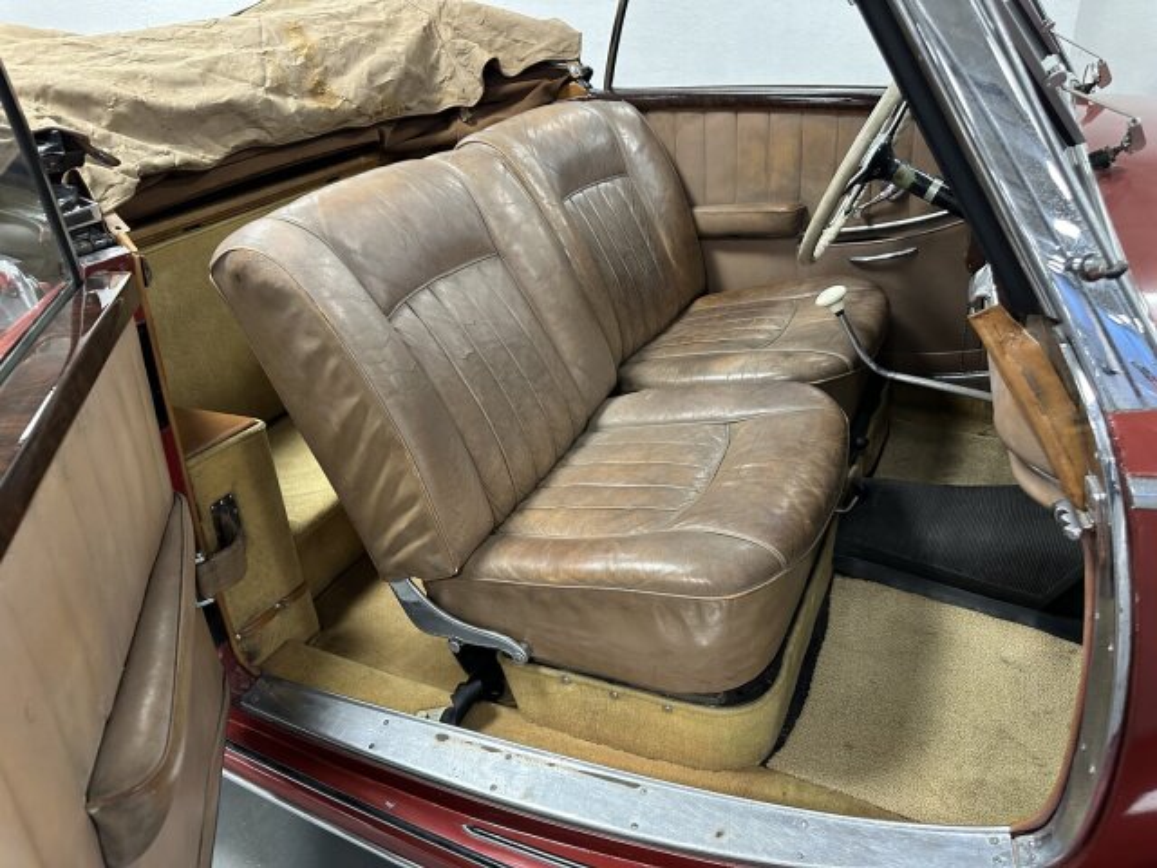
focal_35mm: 24
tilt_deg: -27.9
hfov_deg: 71.6
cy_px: 434
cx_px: 578
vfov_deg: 56.8
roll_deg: +4.5
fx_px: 802
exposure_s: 1/50
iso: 400
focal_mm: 6.86
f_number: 1.78
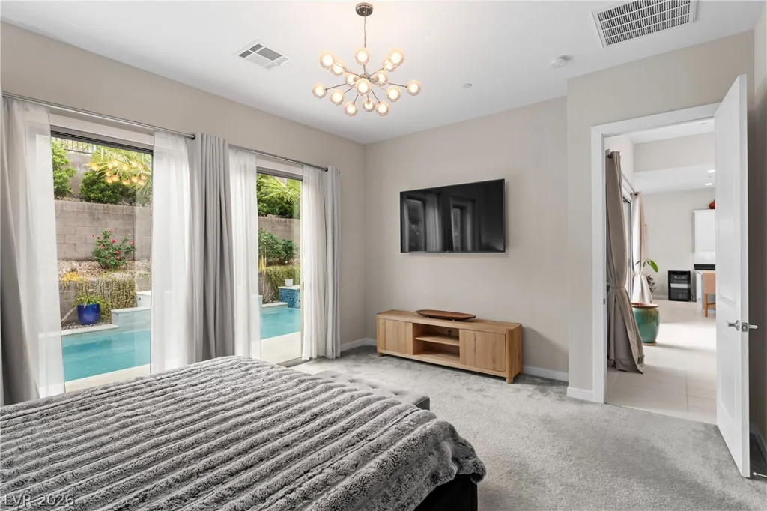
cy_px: 256
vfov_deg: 67.3
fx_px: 383
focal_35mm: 18
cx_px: 384
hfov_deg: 90.0
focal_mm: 18
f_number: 8
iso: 400
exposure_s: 1/20
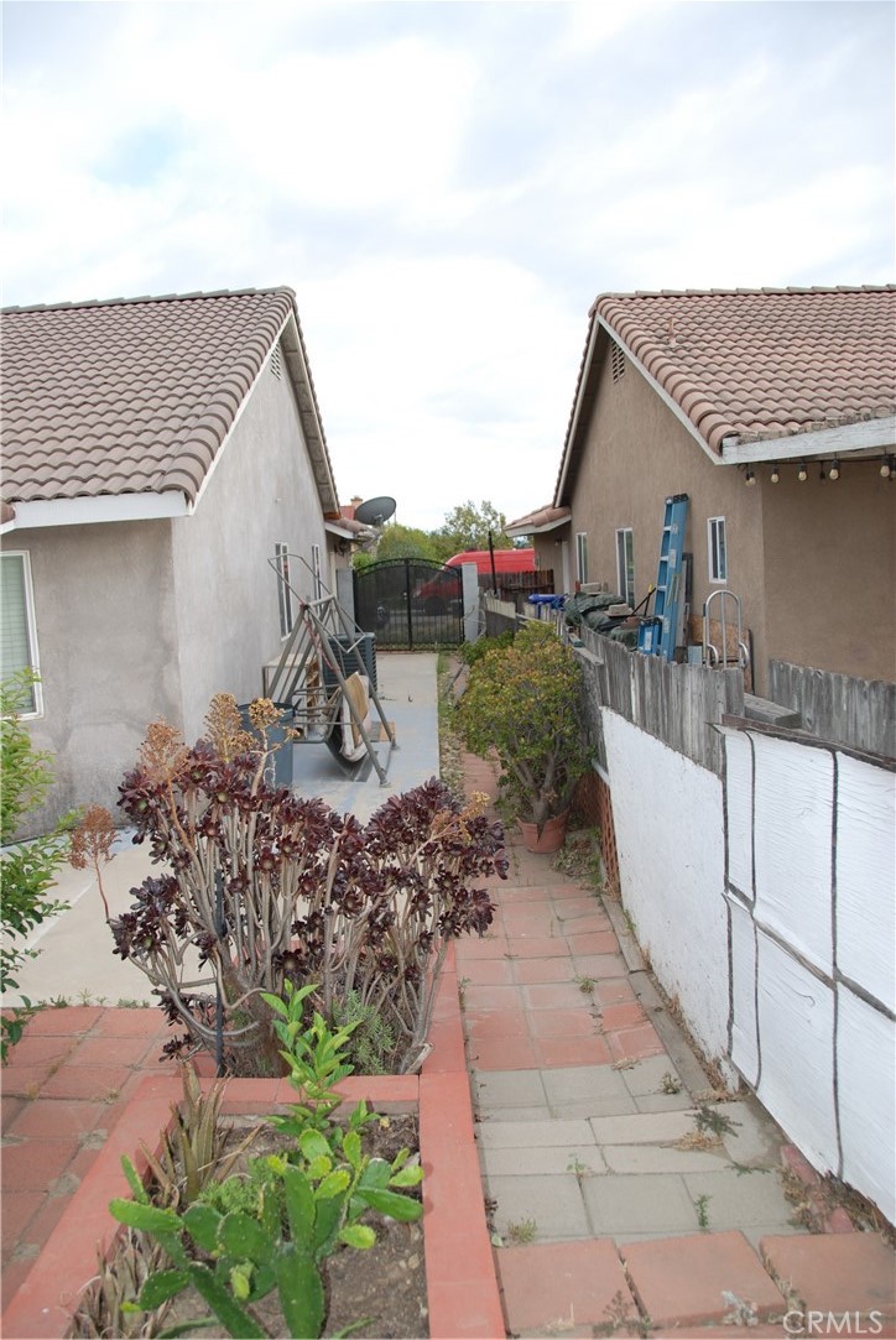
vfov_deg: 67.3
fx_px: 1006
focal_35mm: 27
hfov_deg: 48.0
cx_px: 448
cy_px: 670
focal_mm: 18
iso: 100
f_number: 4
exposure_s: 1/200
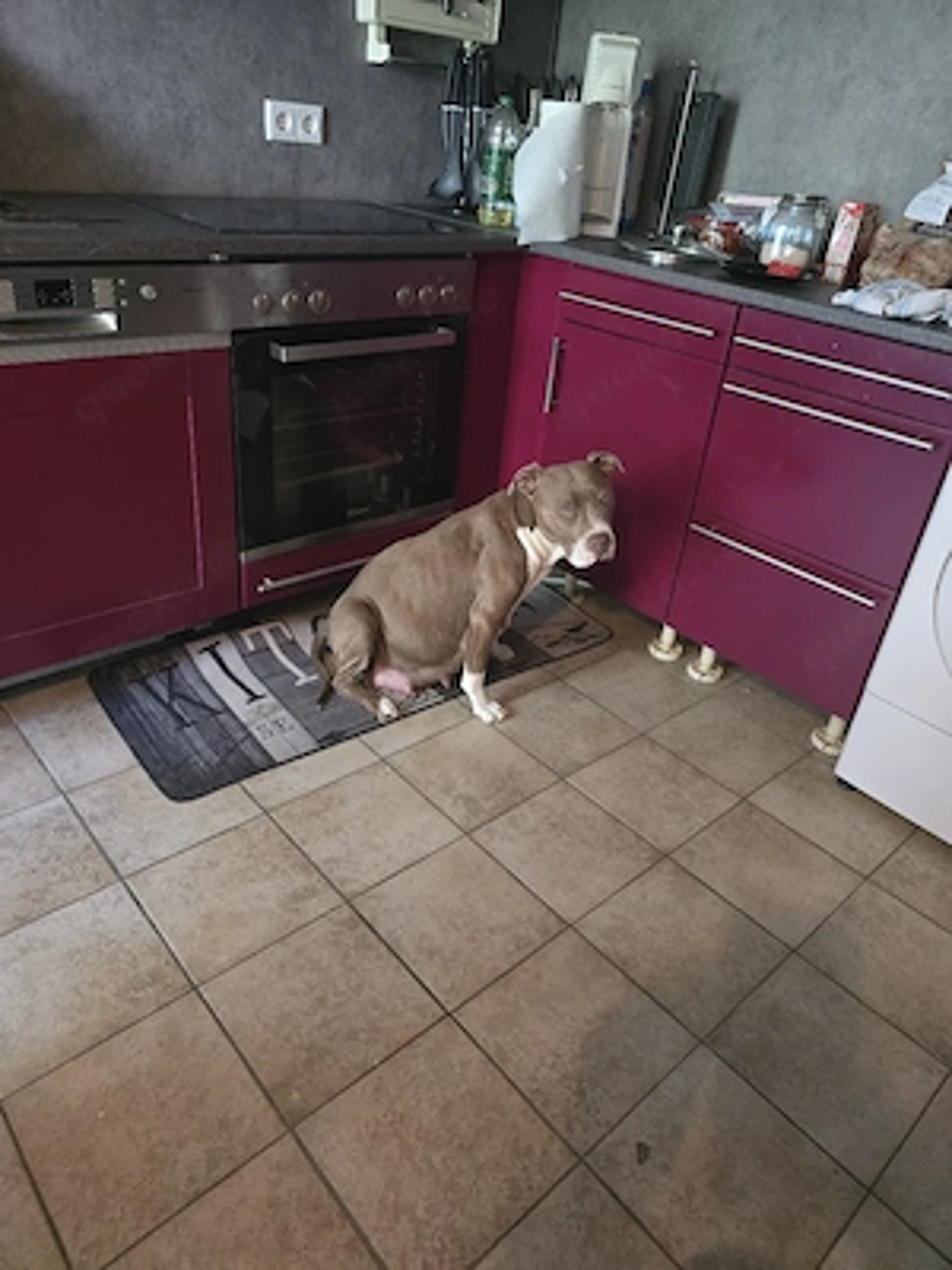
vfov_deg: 73.9
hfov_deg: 58.9
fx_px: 843
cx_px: 476
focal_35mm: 23
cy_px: 635
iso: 1600
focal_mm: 6.3
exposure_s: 1/50.3
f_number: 1.7
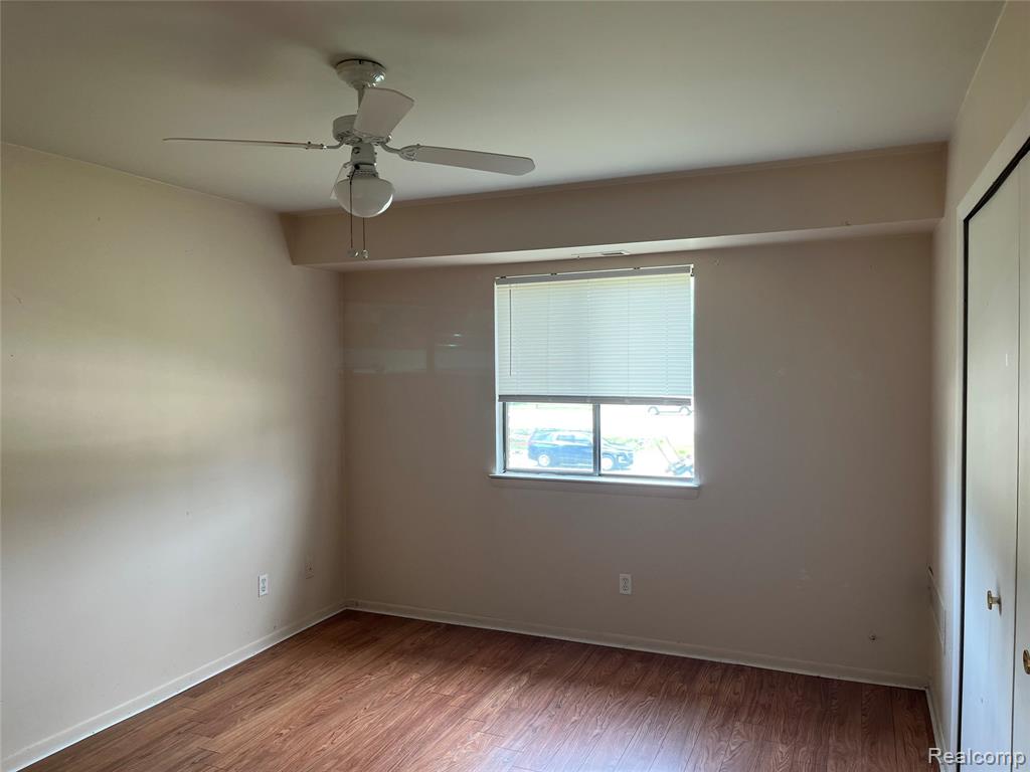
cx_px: 515
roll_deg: +1.1
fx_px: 774
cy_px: 386
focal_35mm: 26
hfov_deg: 67.3
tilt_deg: -1.4
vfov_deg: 53.1
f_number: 1.6
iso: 100
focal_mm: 5.1
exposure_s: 1/120
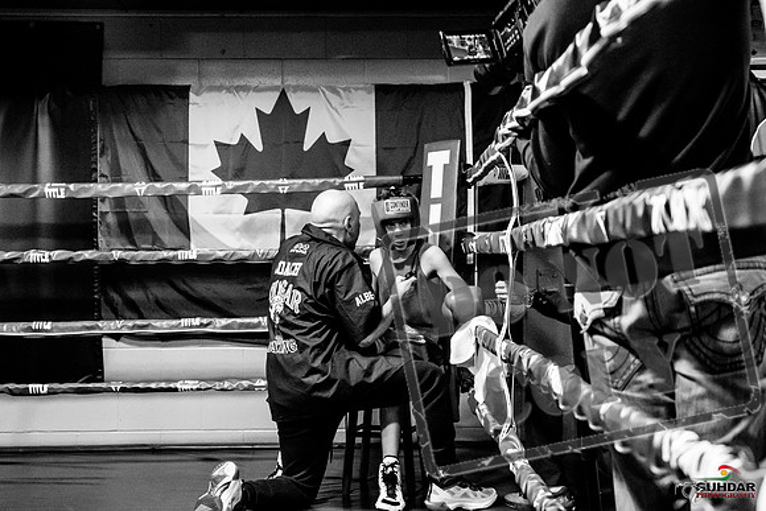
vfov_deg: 26.0
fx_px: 1107
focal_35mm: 52
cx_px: 383
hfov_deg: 38.2
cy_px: 256
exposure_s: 1/800
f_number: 2.8
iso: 5000
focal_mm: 35
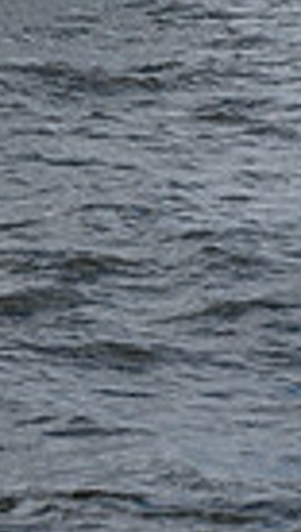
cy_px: -547
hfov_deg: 3.0
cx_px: 172
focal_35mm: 404
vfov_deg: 5.2
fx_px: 5711
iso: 250
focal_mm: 92
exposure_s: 1/800
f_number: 11
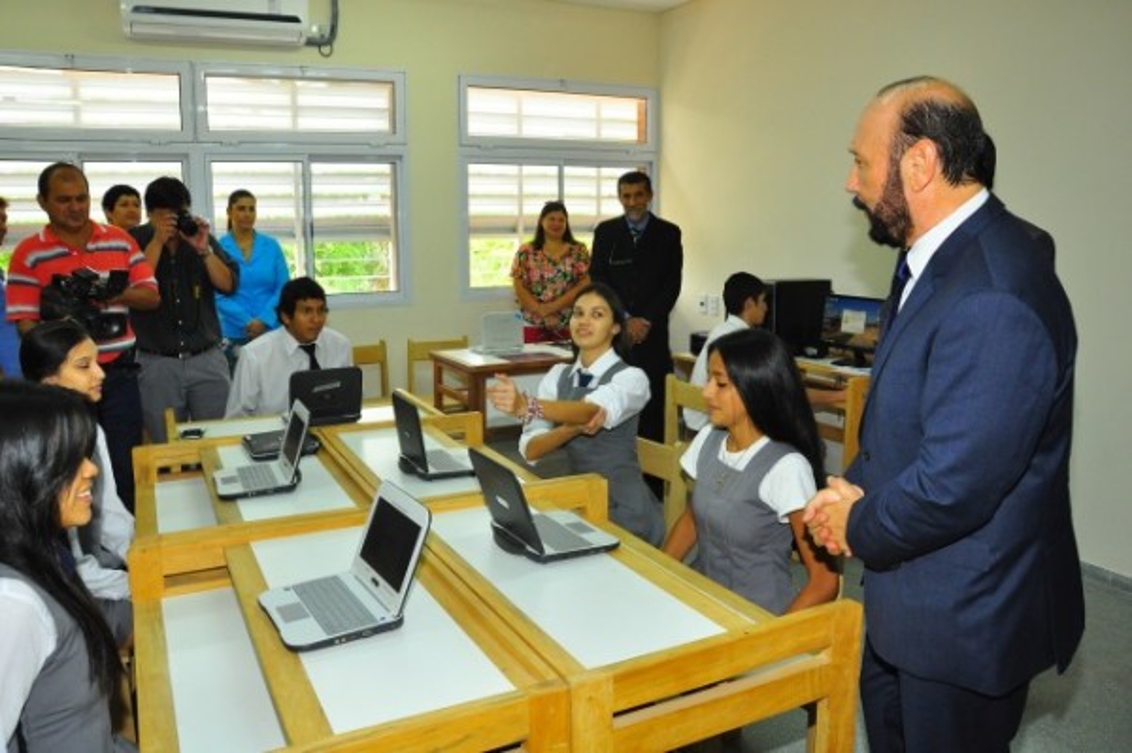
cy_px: 376
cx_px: 566
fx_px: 848
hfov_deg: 67.4
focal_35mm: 27
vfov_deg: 47.9
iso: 1000
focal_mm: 18
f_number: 6.3
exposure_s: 1/160
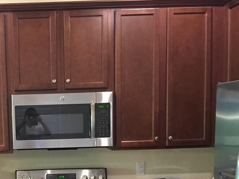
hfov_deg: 34.0
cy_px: 157
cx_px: 33
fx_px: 373
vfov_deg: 26.2
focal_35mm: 54
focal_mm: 4.15
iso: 125
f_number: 2.2
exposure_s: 1/15
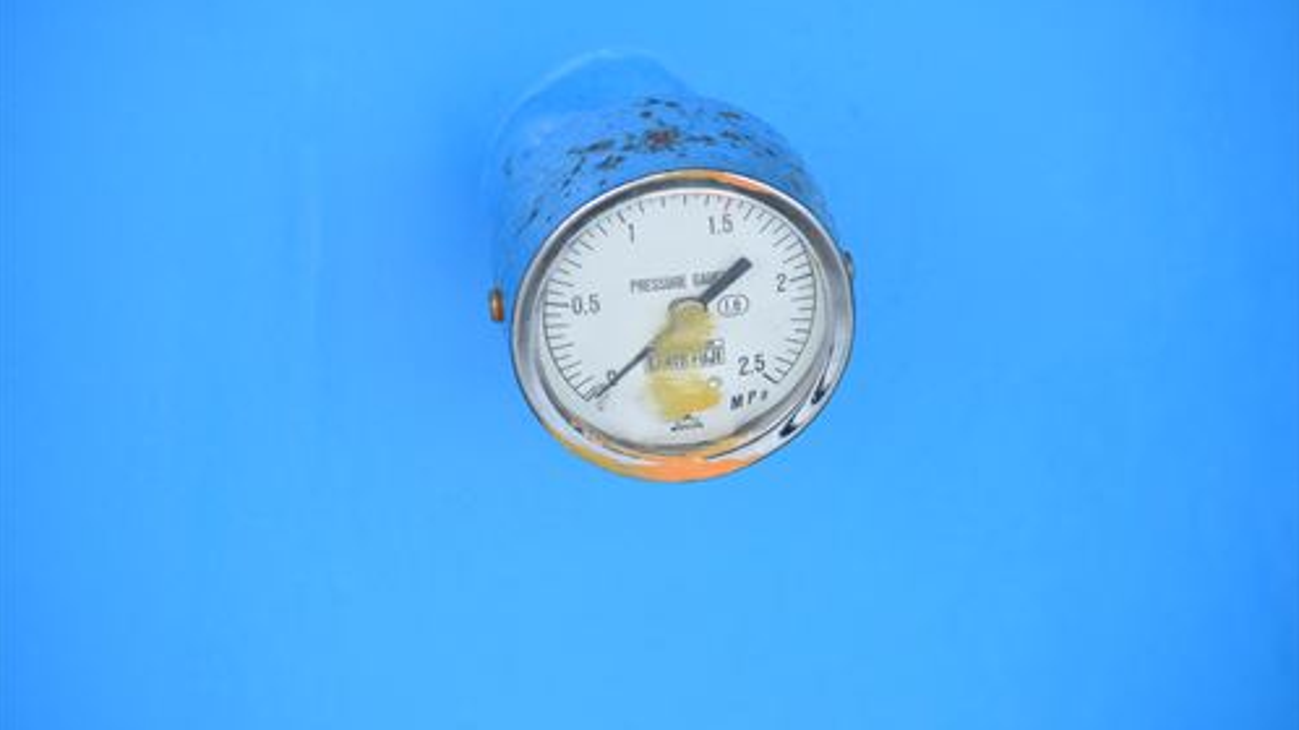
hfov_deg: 8.3
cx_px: 650
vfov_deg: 4.7
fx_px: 8973
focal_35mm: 261
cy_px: 339
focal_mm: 165
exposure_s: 1/1250
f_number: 6.3
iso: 1250
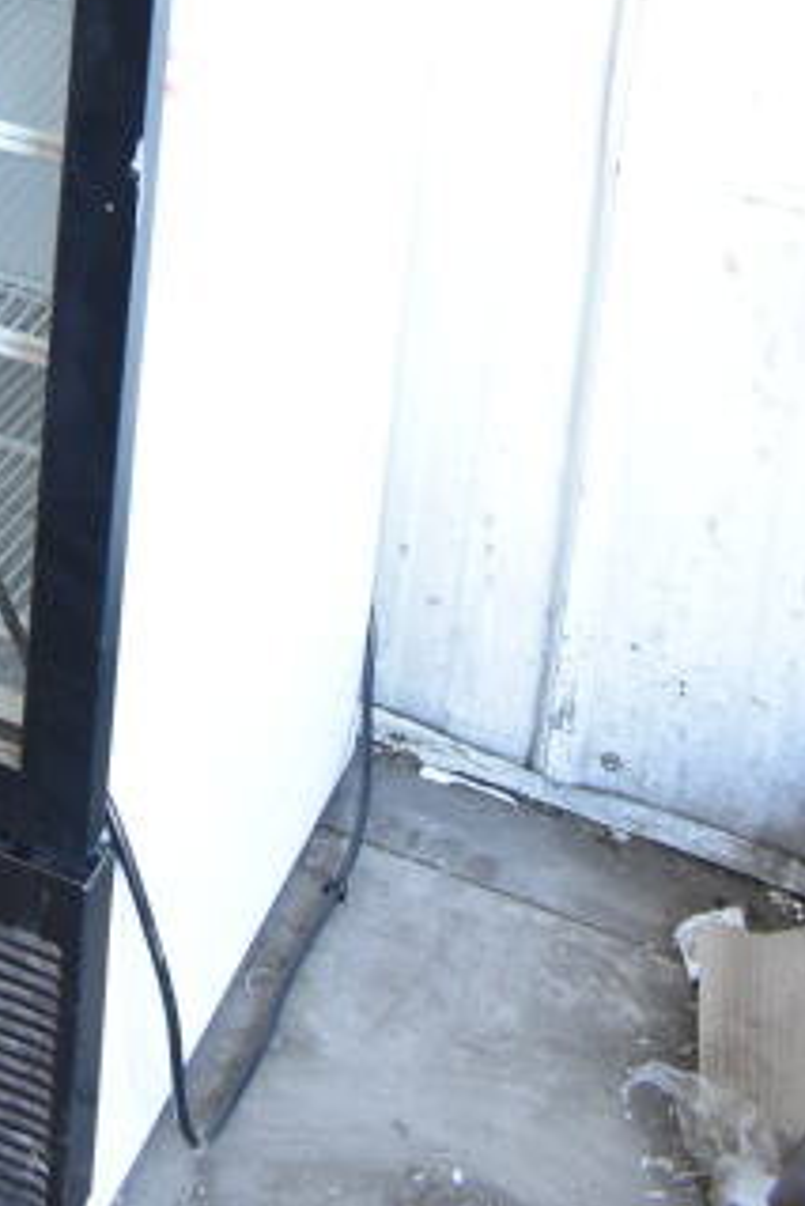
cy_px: -480
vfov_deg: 20.9
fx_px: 2881
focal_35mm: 86
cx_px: -212
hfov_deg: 15.2
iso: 1600
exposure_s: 1/80
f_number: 4.5
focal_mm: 20
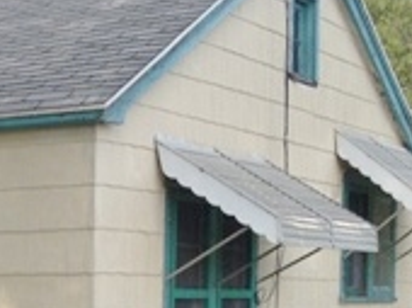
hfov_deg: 14.2
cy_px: 357
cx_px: -174
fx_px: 1569
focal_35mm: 132
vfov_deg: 11.0
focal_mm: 4.28
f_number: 2.4
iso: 50
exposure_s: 1/536
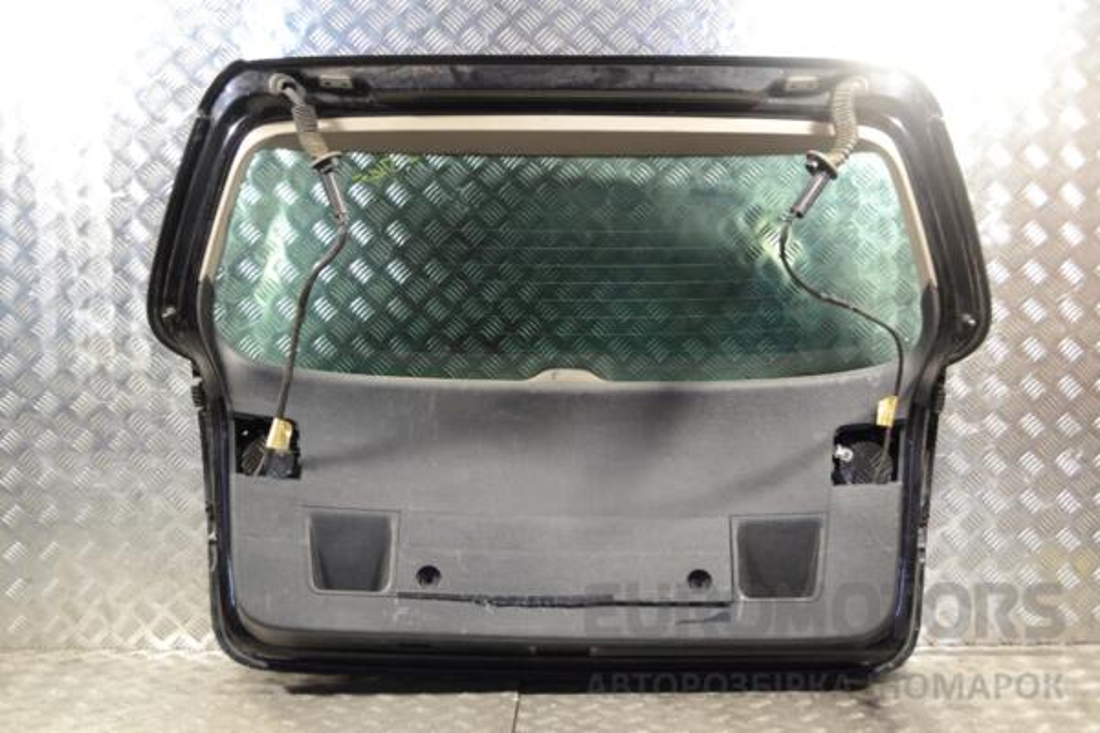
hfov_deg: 43.6
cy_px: 366
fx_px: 1375
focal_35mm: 45
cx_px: 550
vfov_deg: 29.9
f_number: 4.5
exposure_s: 1/30
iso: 400
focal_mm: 30
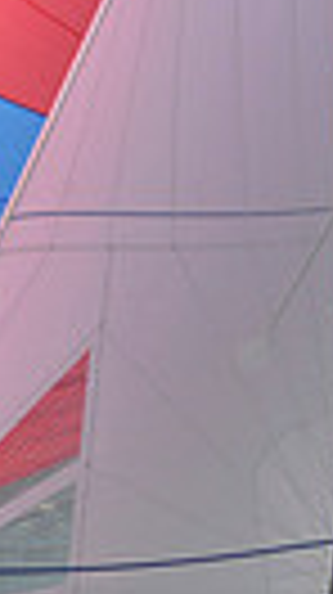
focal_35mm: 323
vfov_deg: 6.7
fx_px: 5083
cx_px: 180
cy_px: 331
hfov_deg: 3.8
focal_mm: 70
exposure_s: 1/1000
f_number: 11
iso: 400
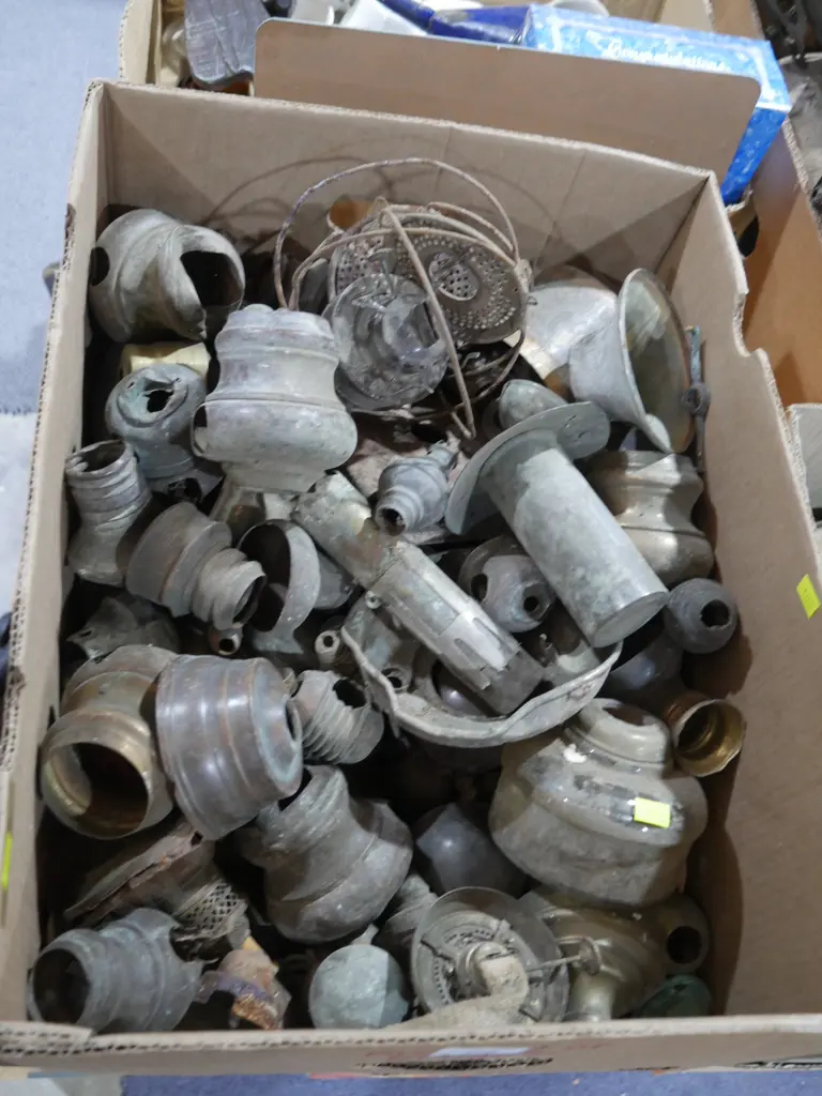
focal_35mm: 32
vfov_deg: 56.8
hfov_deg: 44.2
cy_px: 548
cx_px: 411
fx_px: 1013
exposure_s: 1/60
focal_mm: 16
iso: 1600
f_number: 3.6
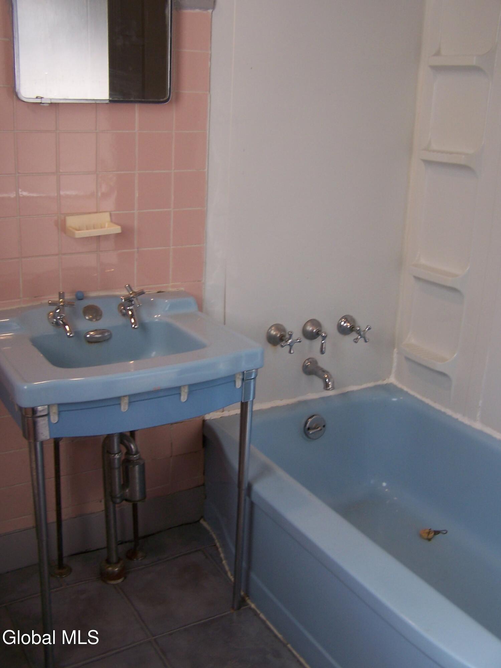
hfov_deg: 37.7
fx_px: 733
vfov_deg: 49.0
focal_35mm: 38
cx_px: 250
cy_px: 334
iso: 80
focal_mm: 6.3
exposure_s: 1/60
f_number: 2.8
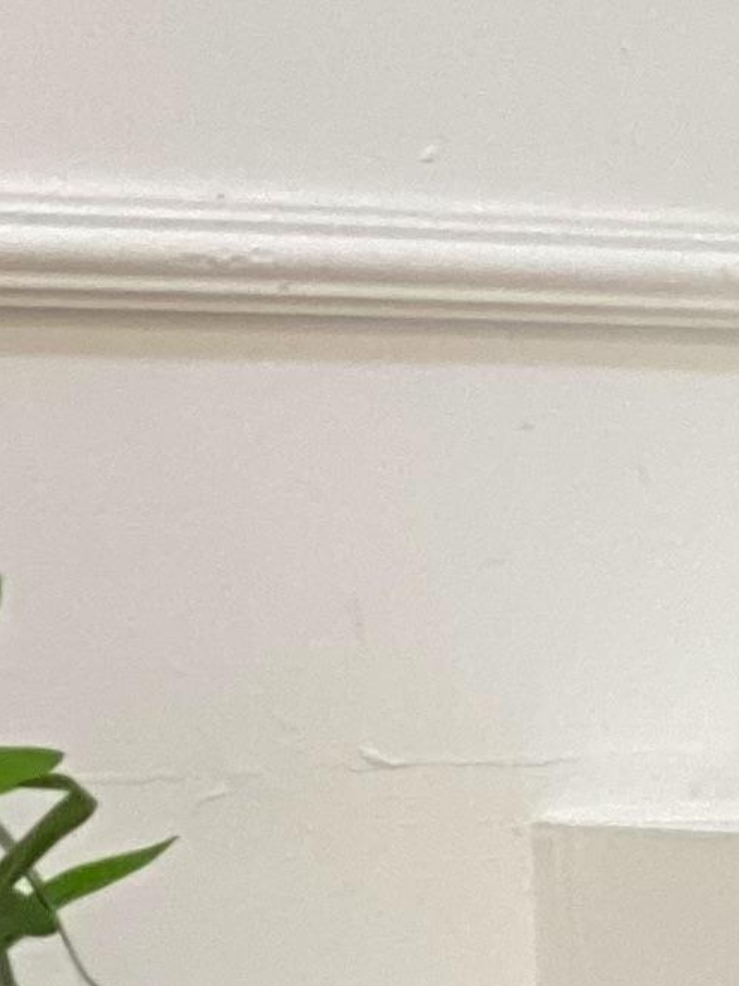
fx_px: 9055
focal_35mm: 318
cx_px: 2187
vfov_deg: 6.2
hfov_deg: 4.5
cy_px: 1293
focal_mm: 6
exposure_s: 1/100
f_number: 2
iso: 100
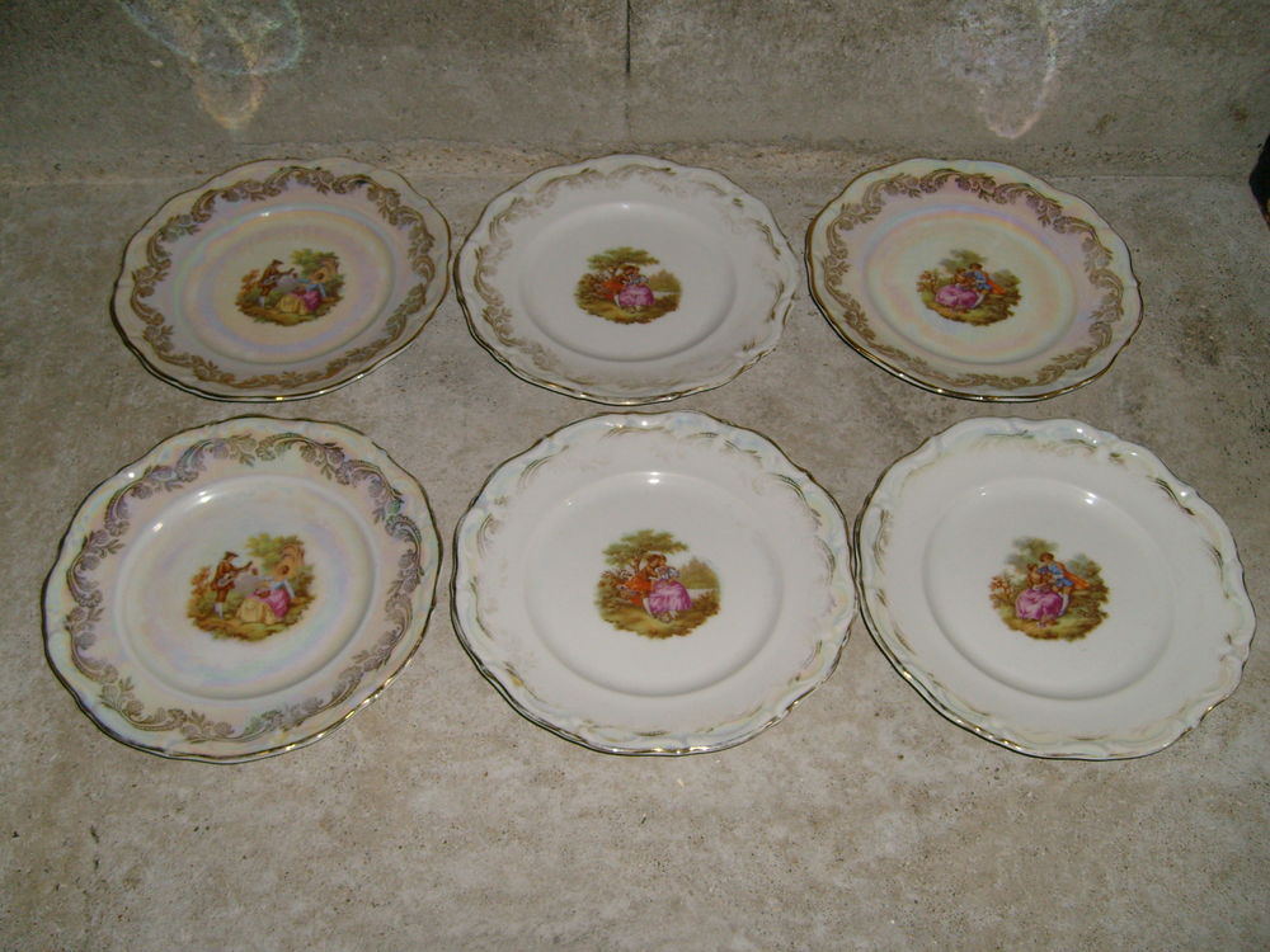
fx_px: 1284
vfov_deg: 40.7
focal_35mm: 35
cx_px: 635
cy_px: 476
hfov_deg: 52.6
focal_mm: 5.8
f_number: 2.8
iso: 100
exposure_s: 1/45
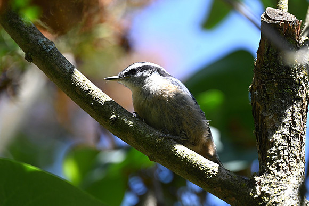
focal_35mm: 600
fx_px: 5151
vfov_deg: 2.3
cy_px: 103
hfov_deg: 3.4
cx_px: 154
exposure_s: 1/640
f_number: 6.3
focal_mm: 600
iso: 500
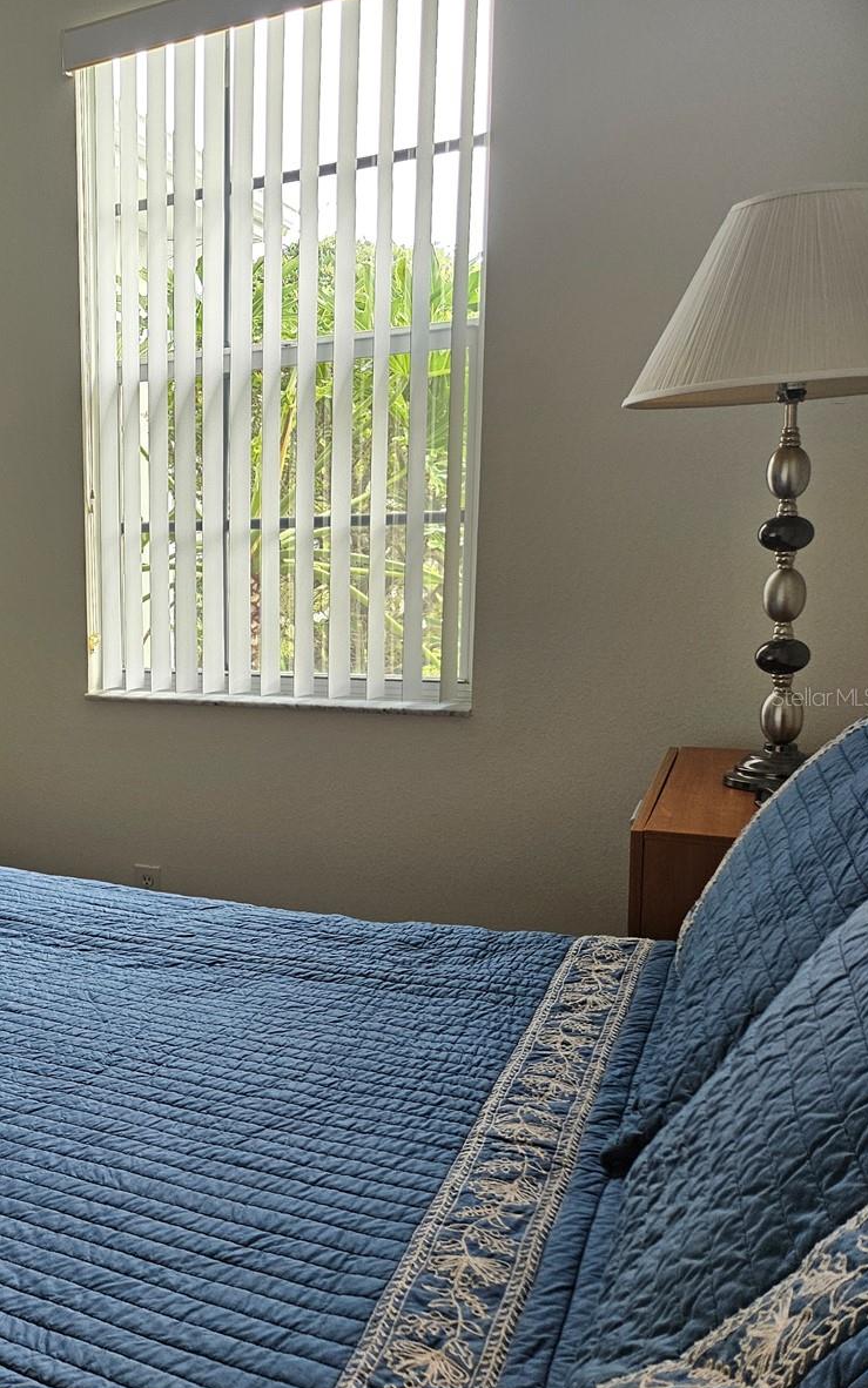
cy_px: 696
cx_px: -58
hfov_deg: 33.9
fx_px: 1249
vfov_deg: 58.1
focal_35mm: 33
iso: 320
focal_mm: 5.4
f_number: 1.8
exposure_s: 1/120
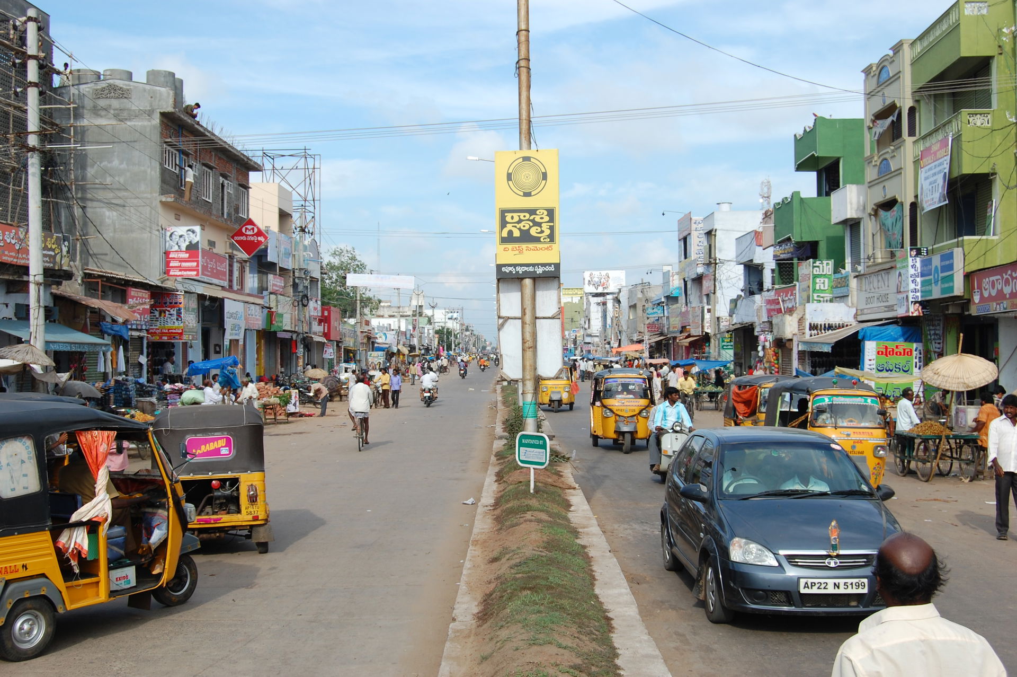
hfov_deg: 46.4
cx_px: 508
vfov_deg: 31.8
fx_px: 1186
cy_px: 338
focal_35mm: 42
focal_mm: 28
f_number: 9
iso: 200
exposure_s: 1/320
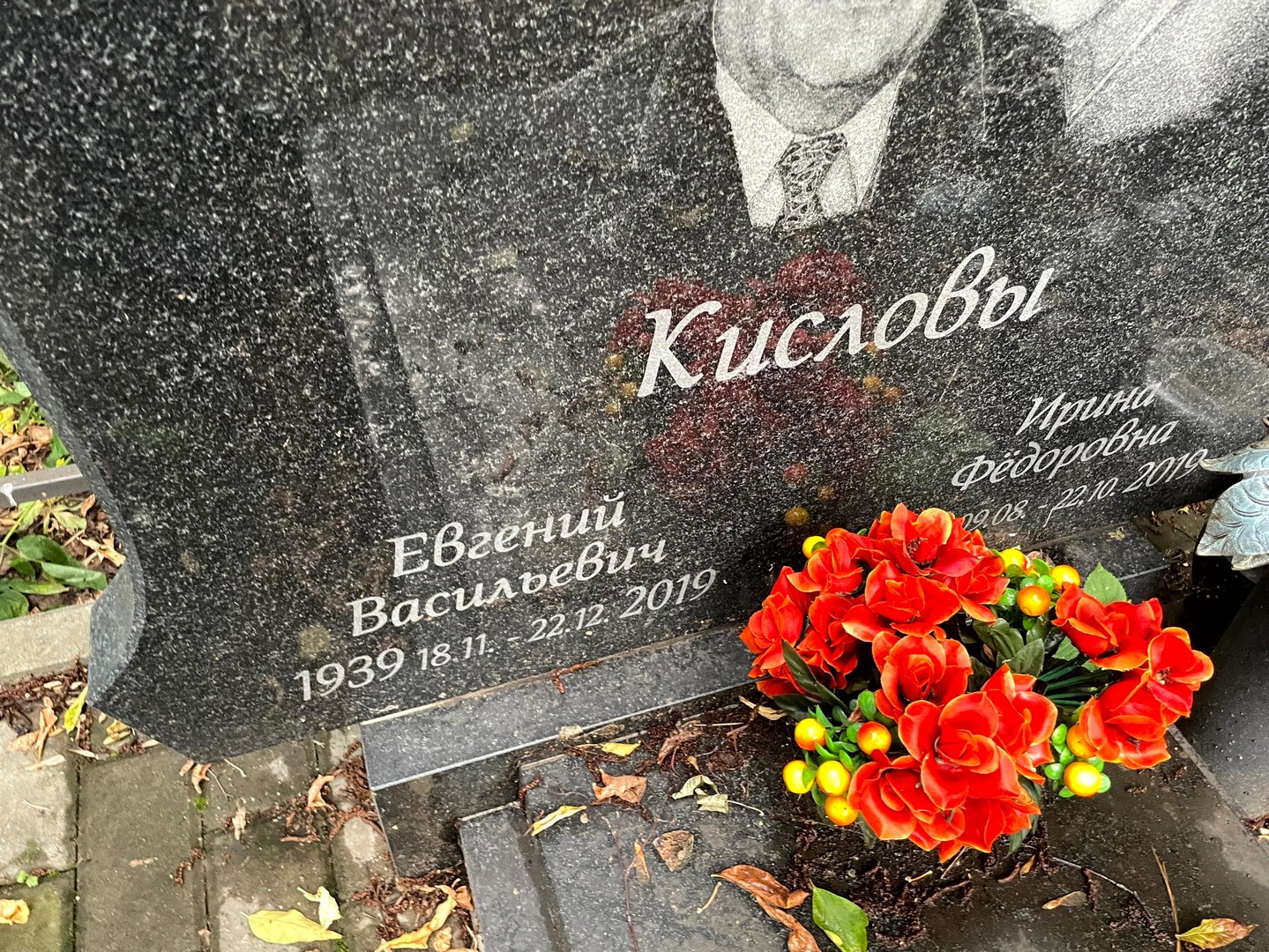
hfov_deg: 67.3
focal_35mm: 26
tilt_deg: -48.3
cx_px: 634
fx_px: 953
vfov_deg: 53.1
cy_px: 476
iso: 400
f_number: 1.6
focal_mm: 4.2
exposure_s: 1/60
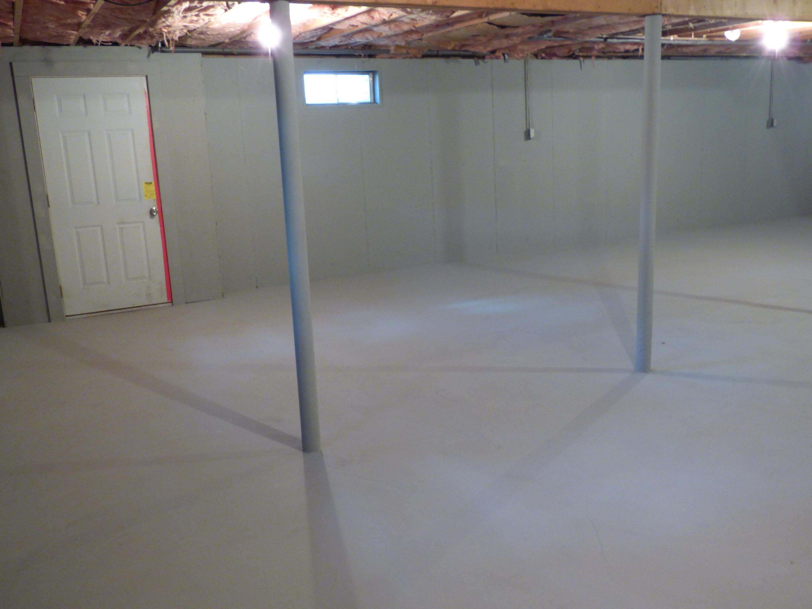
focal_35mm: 32
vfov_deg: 44.2
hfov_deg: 56.8
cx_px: 406
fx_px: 751
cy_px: 304
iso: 400
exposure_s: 1/6
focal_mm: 5.53
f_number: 3.3
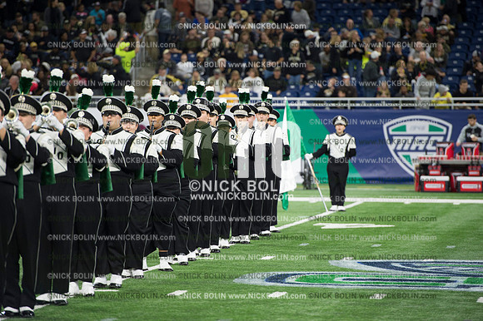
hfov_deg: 10.3
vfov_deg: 6.9
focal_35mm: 200
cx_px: 242
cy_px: 160
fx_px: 2682
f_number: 3.5
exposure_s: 1/1000
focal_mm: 200
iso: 2500
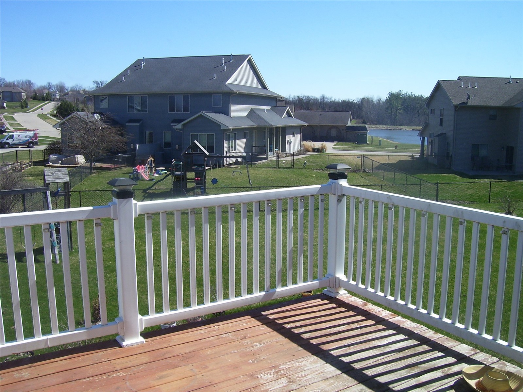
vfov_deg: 41.8
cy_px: 196
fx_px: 514
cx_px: 262
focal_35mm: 34
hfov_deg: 54.0
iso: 80
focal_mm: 5.6
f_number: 4.8
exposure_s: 1/350
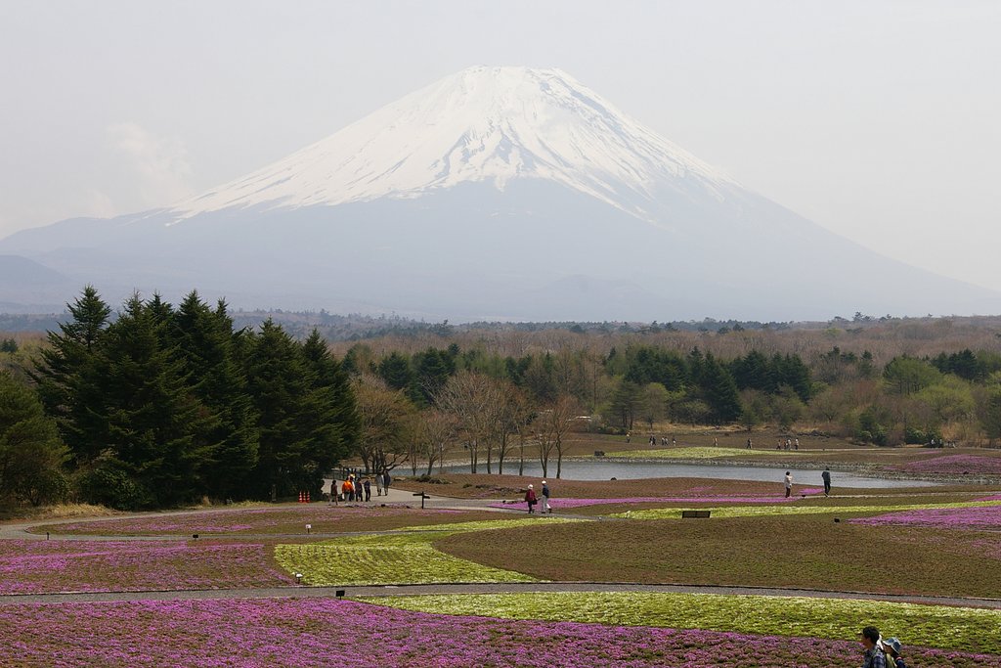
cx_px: 500
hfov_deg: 33.4
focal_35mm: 60
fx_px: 1668
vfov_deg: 22.6
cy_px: 334
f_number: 11
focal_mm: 40
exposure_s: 1/320
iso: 200
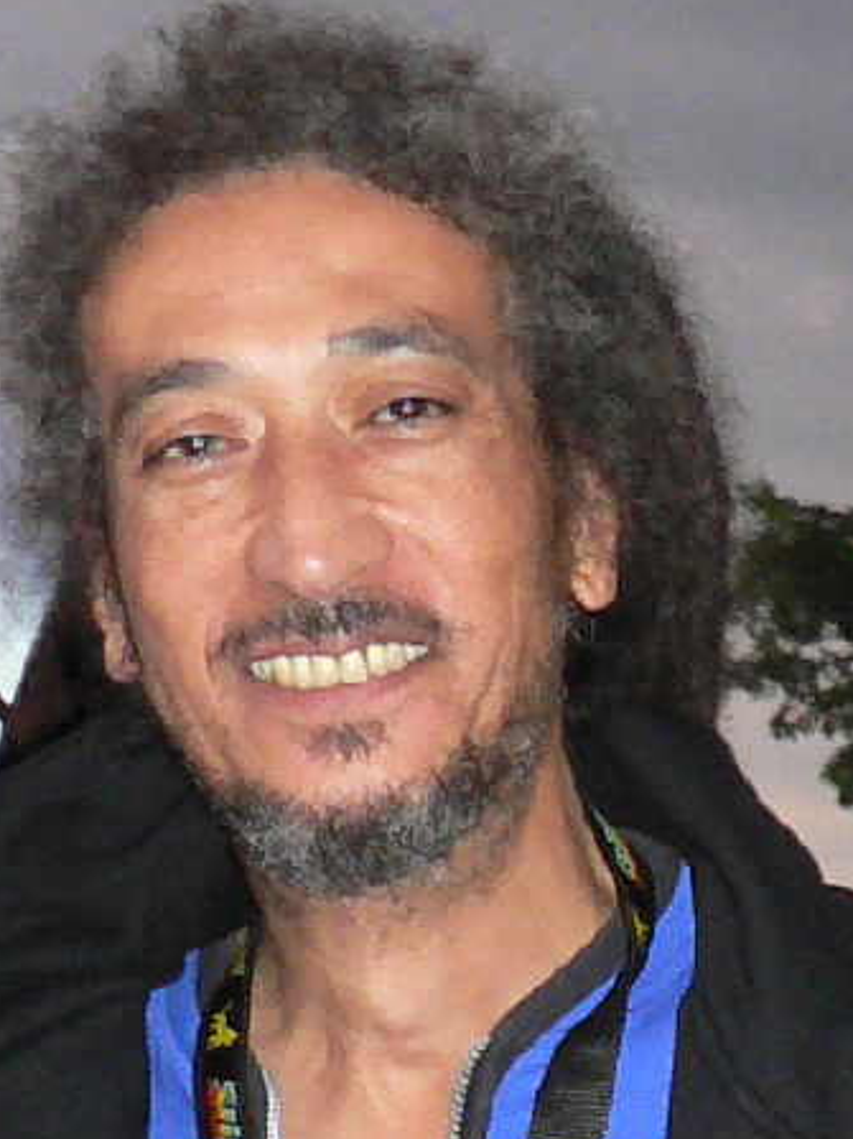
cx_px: 430
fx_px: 1545
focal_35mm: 47
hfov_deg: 30.9
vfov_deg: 40.2
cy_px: 693
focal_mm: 6
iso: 300
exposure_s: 1/60
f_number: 2.8
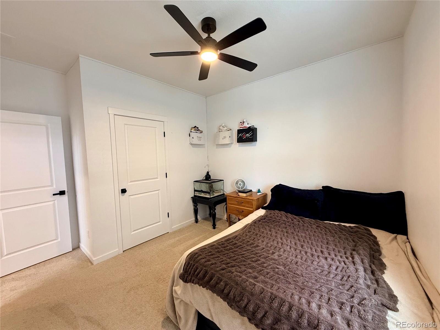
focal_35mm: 14
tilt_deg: -3.3
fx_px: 178
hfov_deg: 102.1
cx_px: 220
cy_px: 165
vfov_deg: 85.7
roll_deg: +1.4
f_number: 2.2
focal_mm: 2.22
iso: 160
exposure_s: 1/60
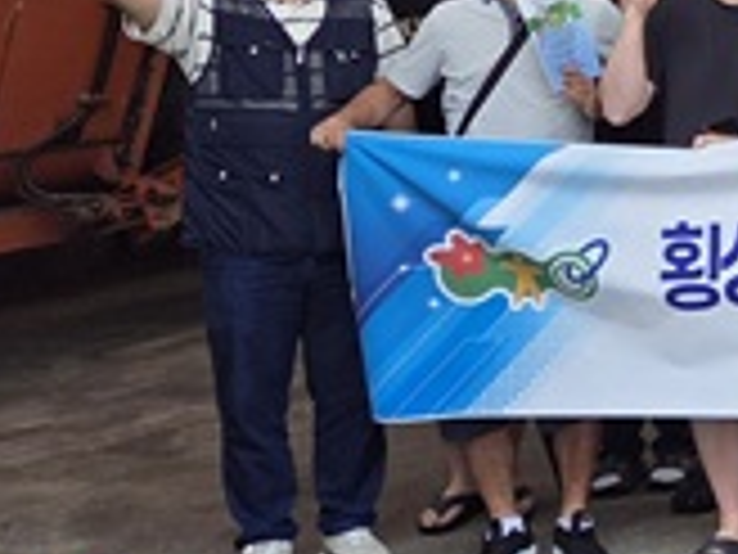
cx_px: 1377
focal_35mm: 91
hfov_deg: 17.1
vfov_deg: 15.5
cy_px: -160
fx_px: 1940
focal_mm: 5.4
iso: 64
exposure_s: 1/182
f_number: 1.8
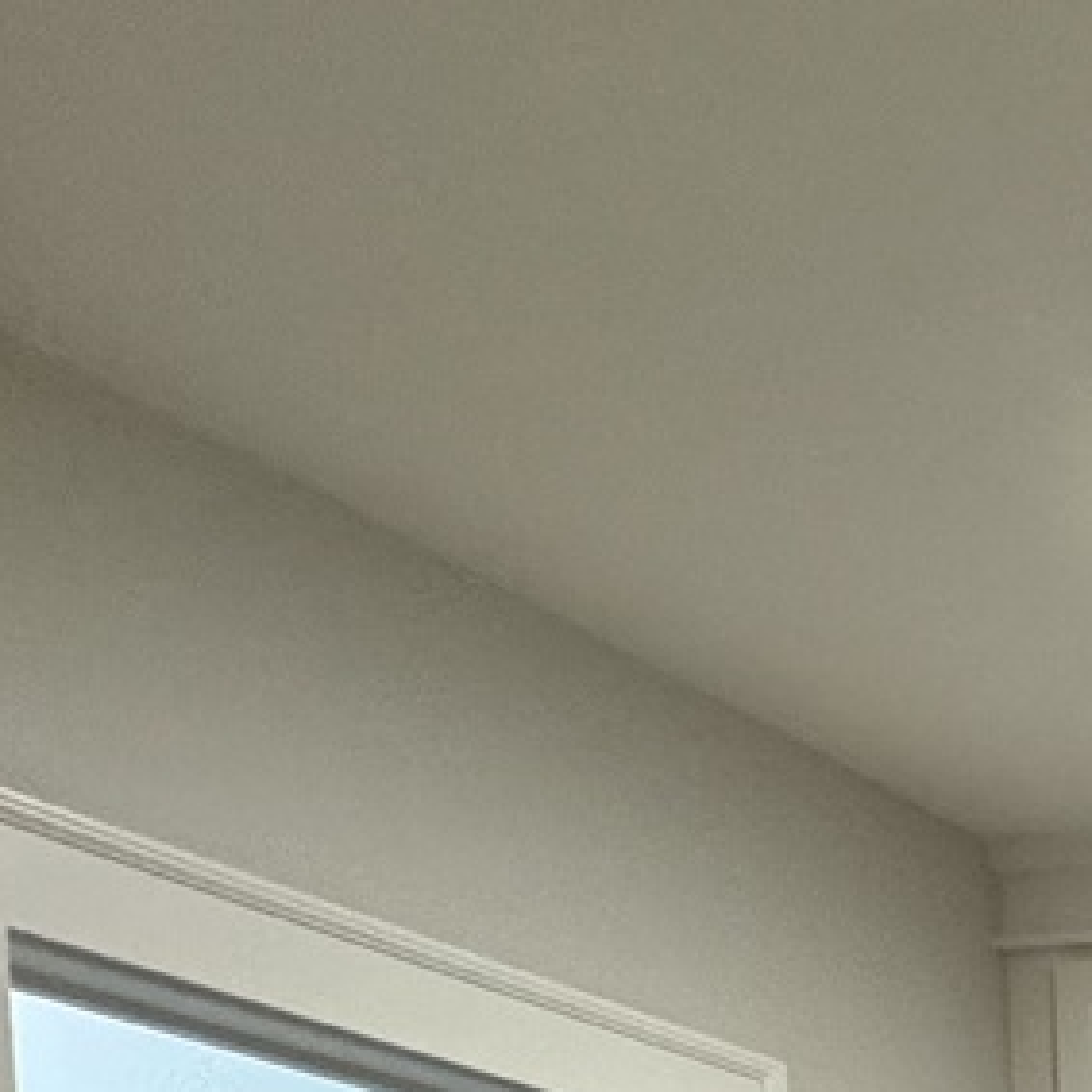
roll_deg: -1.0
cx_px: 2392
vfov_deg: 20.0
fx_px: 2248
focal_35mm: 63
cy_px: 1960
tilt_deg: -5.8
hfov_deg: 16.7
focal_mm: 2.22
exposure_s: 1/60
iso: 200
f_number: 2.2
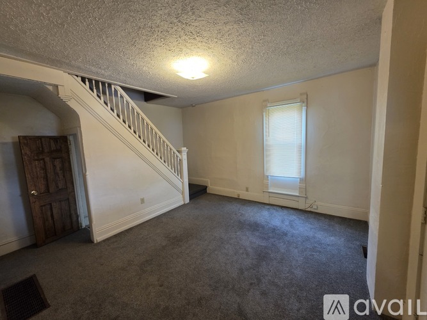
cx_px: 214
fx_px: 160
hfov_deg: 106.2
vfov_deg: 89.9
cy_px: 160
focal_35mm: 13
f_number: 1.9
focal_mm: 2.2
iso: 200
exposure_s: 1/60
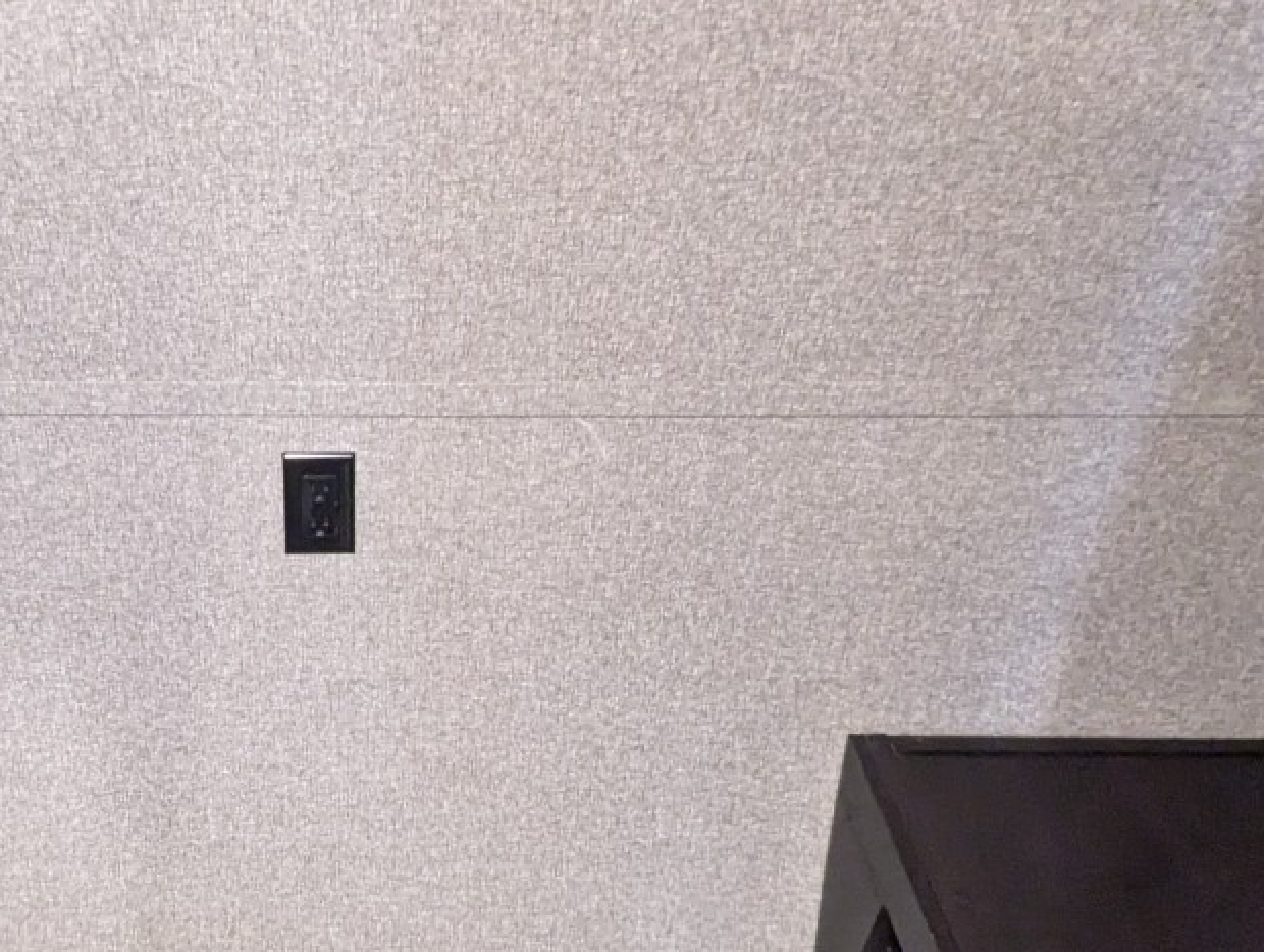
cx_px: 307
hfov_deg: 49.1
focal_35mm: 36
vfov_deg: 39.6
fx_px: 1317
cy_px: 575
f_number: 2.2
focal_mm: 2.35
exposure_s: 1/23.8
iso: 1898
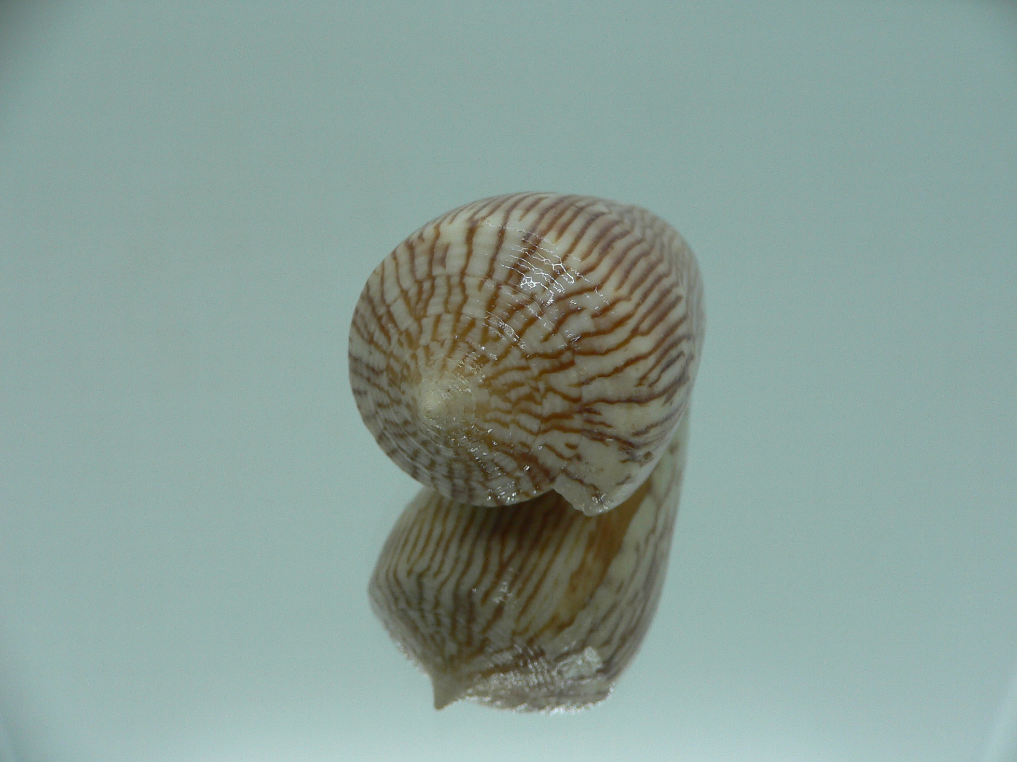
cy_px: 386
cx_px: 519
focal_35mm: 36
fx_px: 1058
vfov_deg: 39.7
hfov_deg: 51.4
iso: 80
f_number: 2.8
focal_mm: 4.6
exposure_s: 1/60
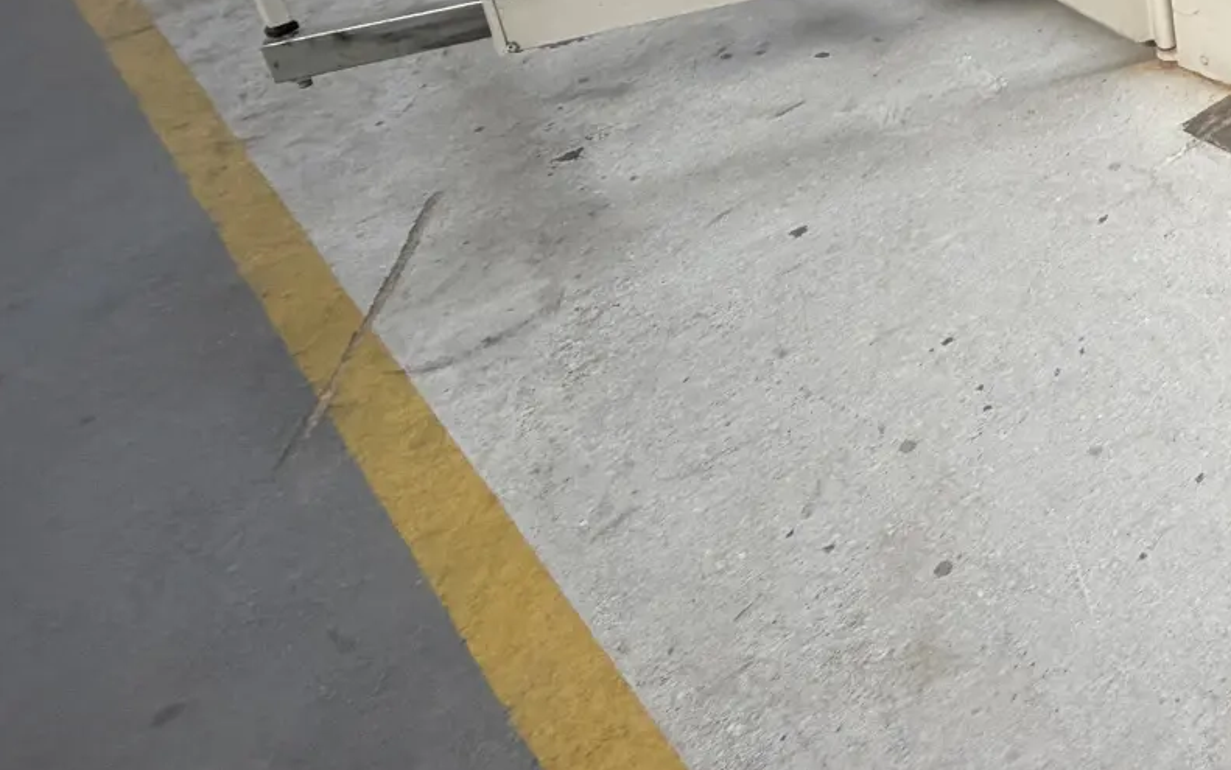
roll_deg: +2.9
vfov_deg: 29.7
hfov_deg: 39.6
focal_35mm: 36
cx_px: 1463
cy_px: -184
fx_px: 1208
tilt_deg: -18.7
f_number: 2.2
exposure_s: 1/121
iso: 250
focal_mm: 2.22
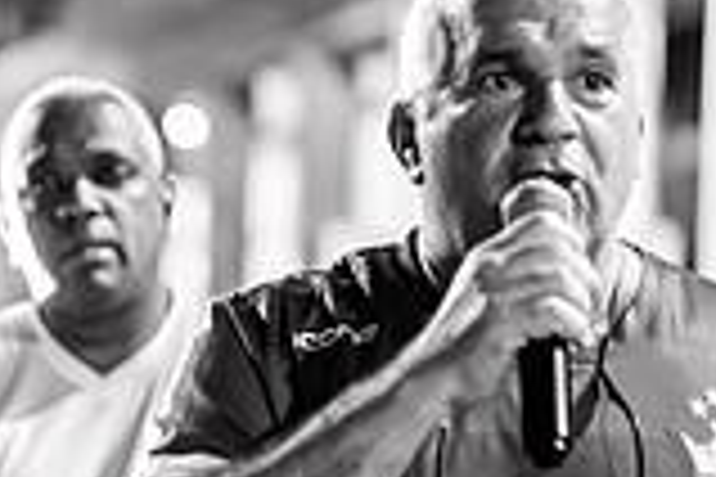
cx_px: -230
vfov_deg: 7.5
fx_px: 3619
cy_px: 583
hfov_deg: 11.0
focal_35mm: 182
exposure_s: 1/320
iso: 2000
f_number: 1.2
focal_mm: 50
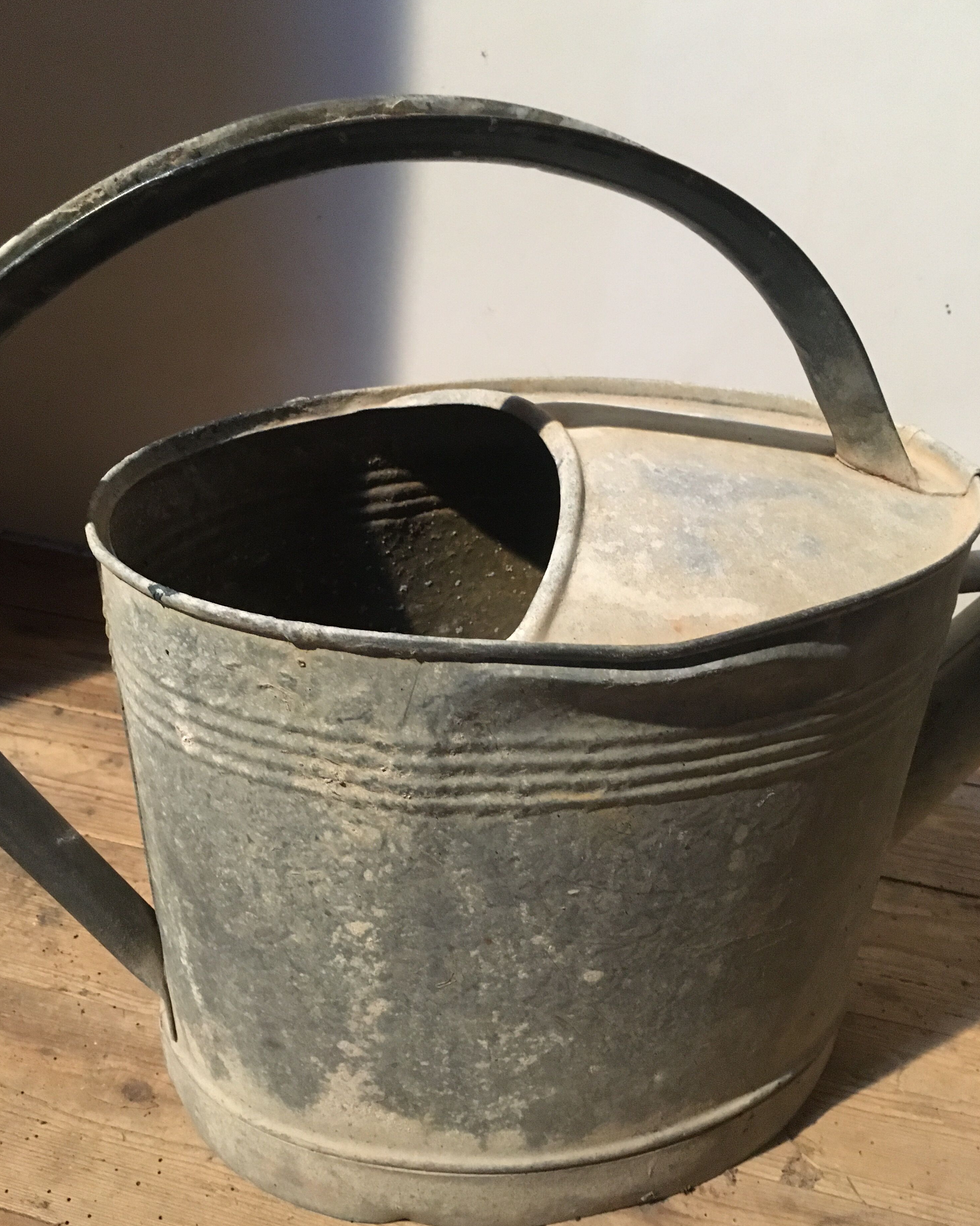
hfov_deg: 47.1
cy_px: 637
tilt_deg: -31.8
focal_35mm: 31
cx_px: 485
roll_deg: -2.9
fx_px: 1124
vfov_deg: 57.2
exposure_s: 1/17
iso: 320
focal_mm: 4.15
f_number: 2.2
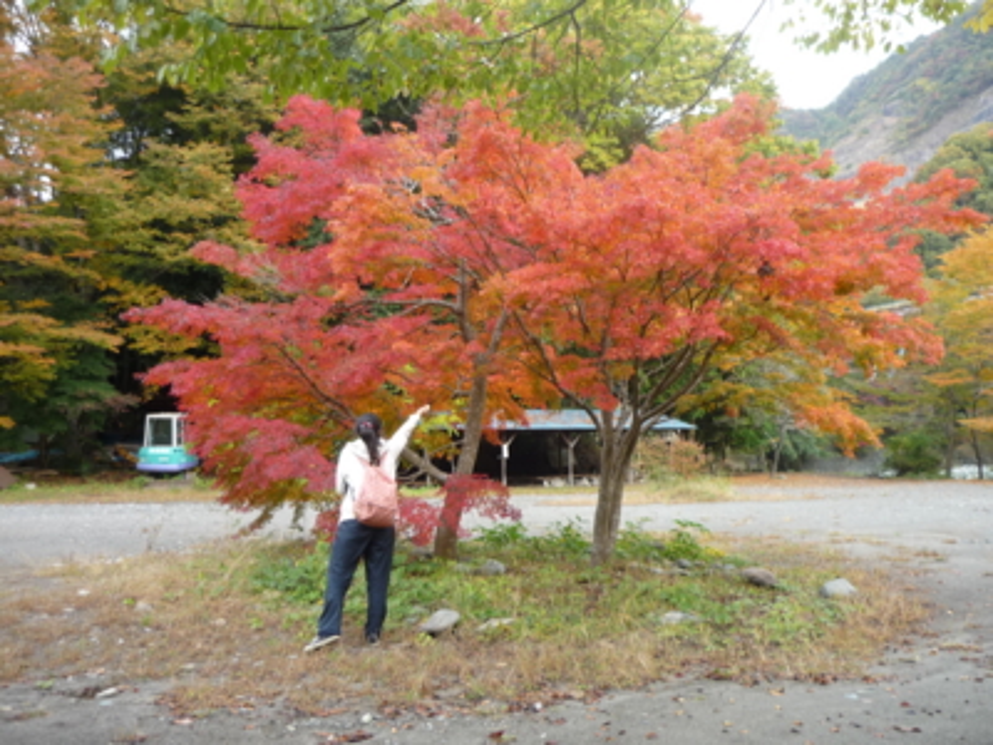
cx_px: 496
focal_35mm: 33
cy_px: 372
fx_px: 947
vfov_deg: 42.9
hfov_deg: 55.4
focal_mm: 5.5
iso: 100
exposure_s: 1/80
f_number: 2.8
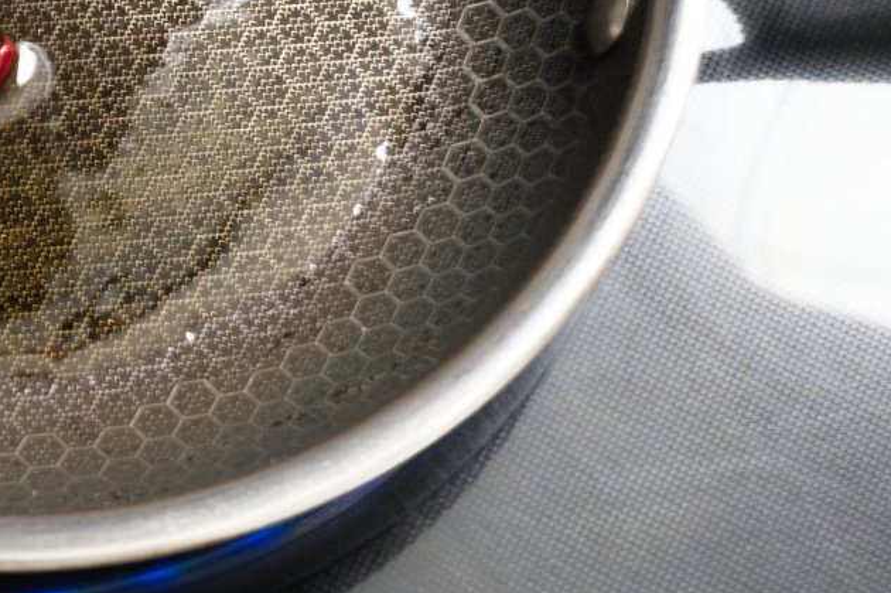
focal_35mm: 122
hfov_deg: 16.6
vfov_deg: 11.1
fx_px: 3017
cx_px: 89
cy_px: 40
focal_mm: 64
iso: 1000
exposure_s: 1/10
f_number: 16
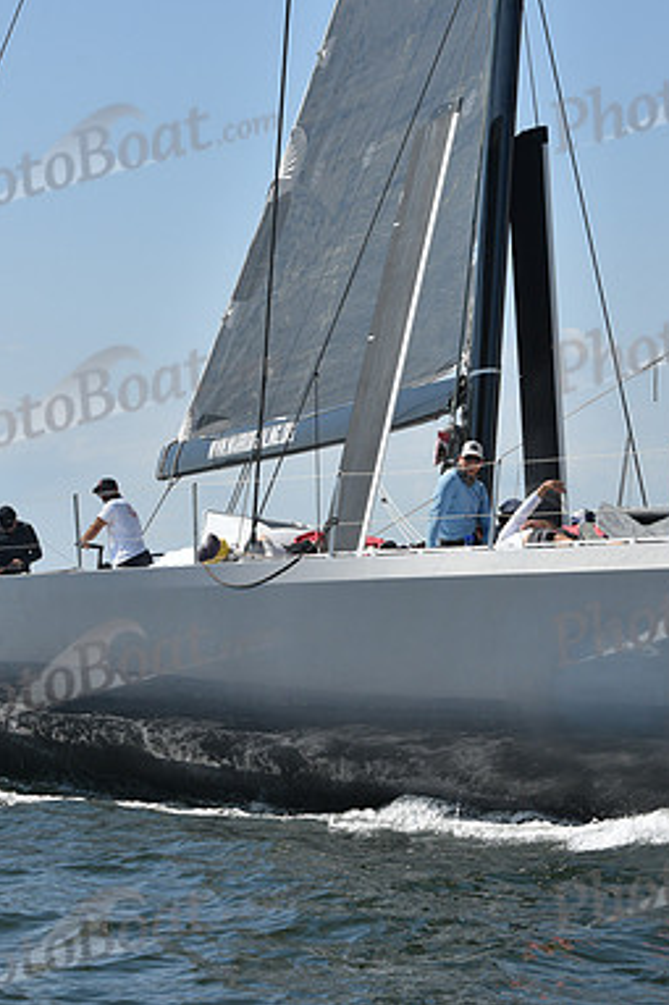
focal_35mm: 106
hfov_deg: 12.9
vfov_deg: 19.3
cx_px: 417
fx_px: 2957
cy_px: 500
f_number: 8
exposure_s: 1/1250
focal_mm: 70
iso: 250
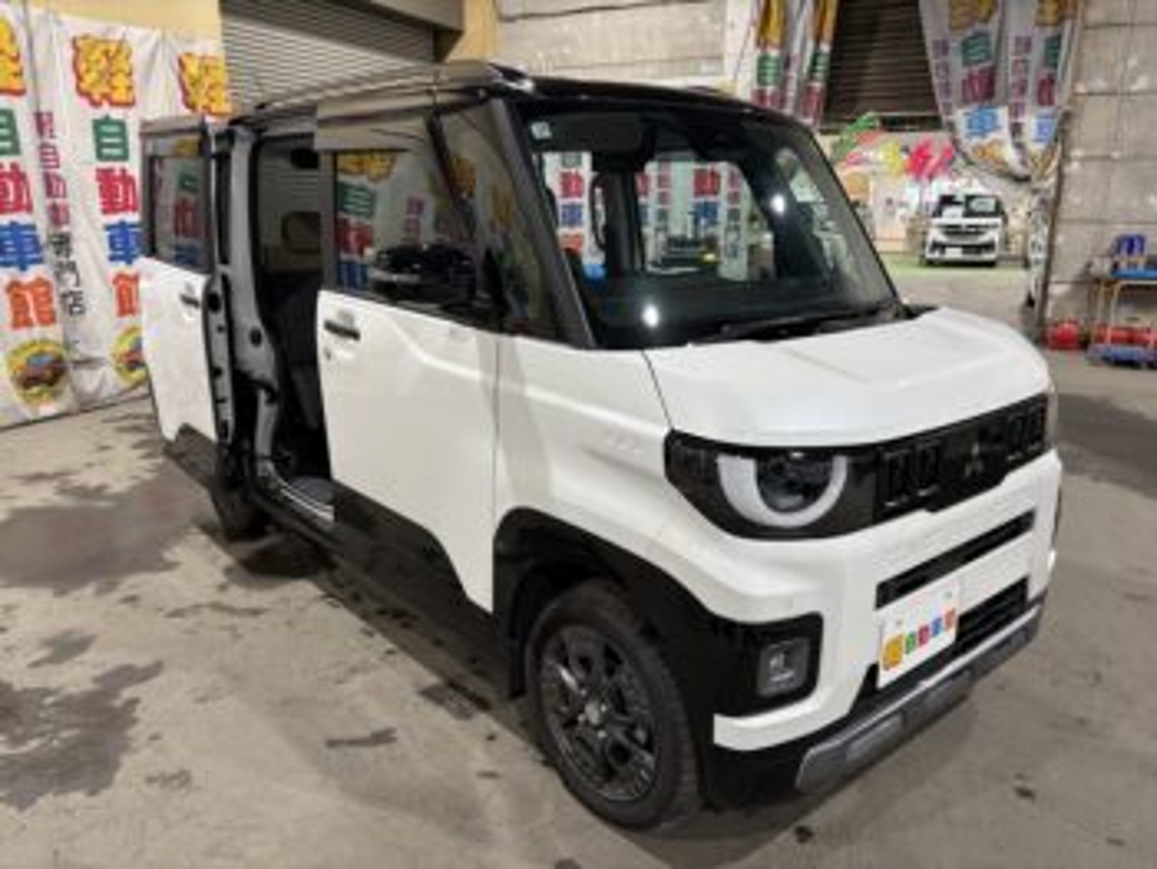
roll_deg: +1.1
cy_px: 434
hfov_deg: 67.3
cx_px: 578
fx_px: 870
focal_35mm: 26
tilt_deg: -14.6
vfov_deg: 53.1
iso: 100
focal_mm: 5.96
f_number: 1.6
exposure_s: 1/50
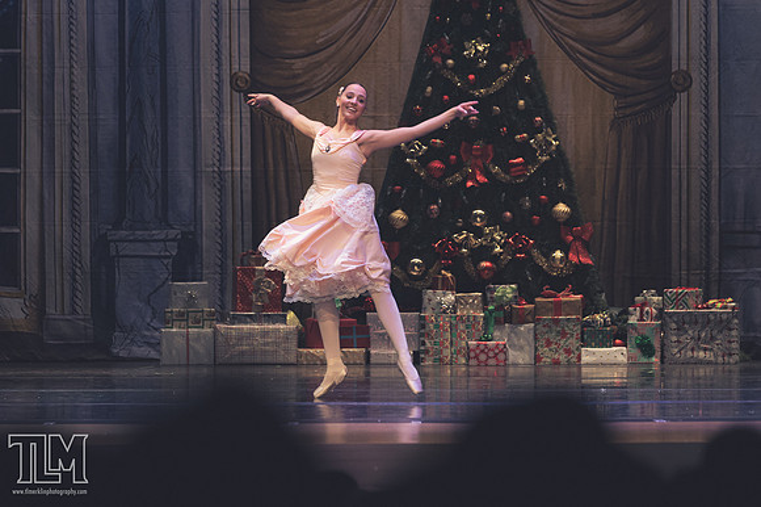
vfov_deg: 5.7
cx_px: 380
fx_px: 5070
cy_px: 254
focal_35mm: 240
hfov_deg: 8.6
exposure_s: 1/320
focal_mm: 160
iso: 560
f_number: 2.8
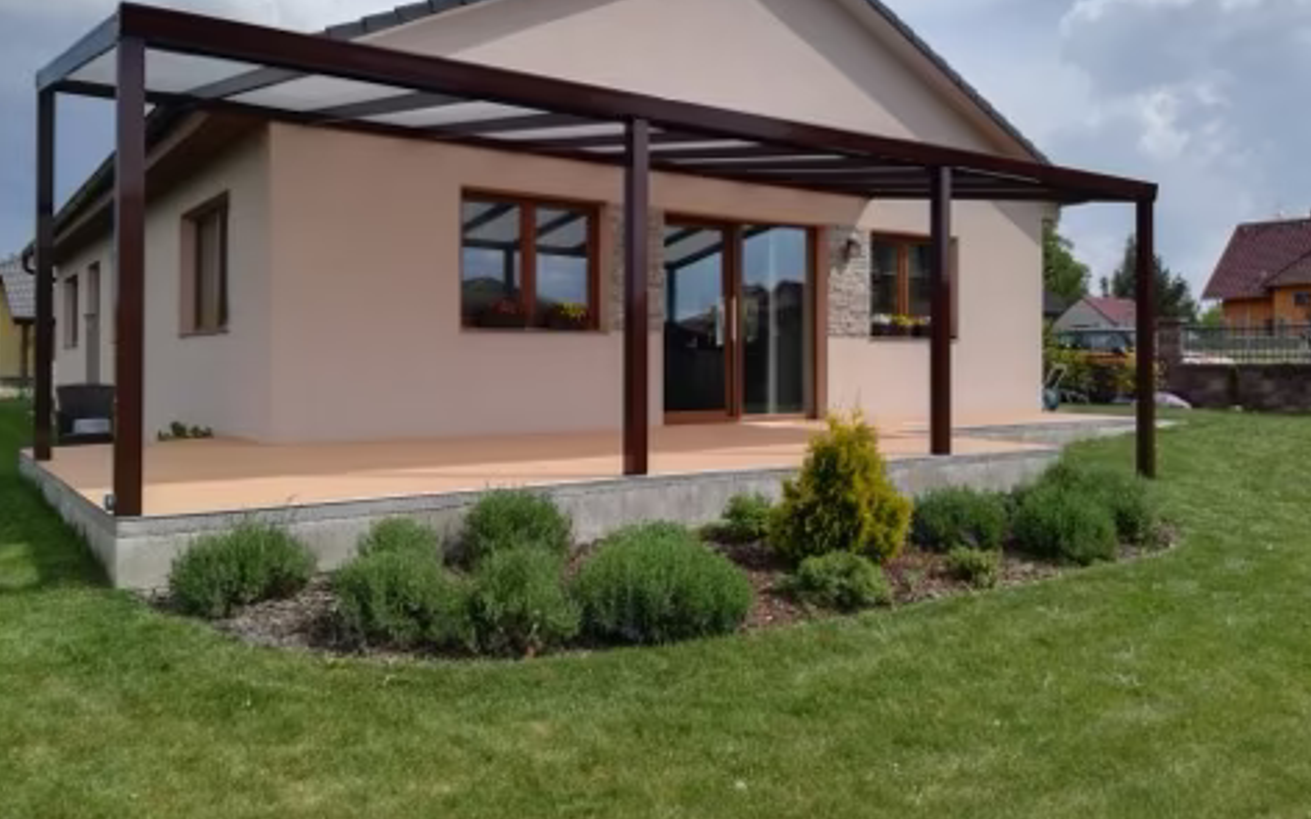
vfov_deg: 44.4
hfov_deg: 66.5
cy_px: 347
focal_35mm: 28
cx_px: 658
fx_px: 1000
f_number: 2.2
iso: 50
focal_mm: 3.83
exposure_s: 1/1359
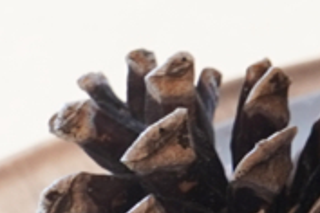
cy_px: 43
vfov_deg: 4.2
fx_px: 2889
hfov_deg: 6.0
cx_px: 862
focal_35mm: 325
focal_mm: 32
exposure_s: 1/25
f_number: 6.3
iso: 320
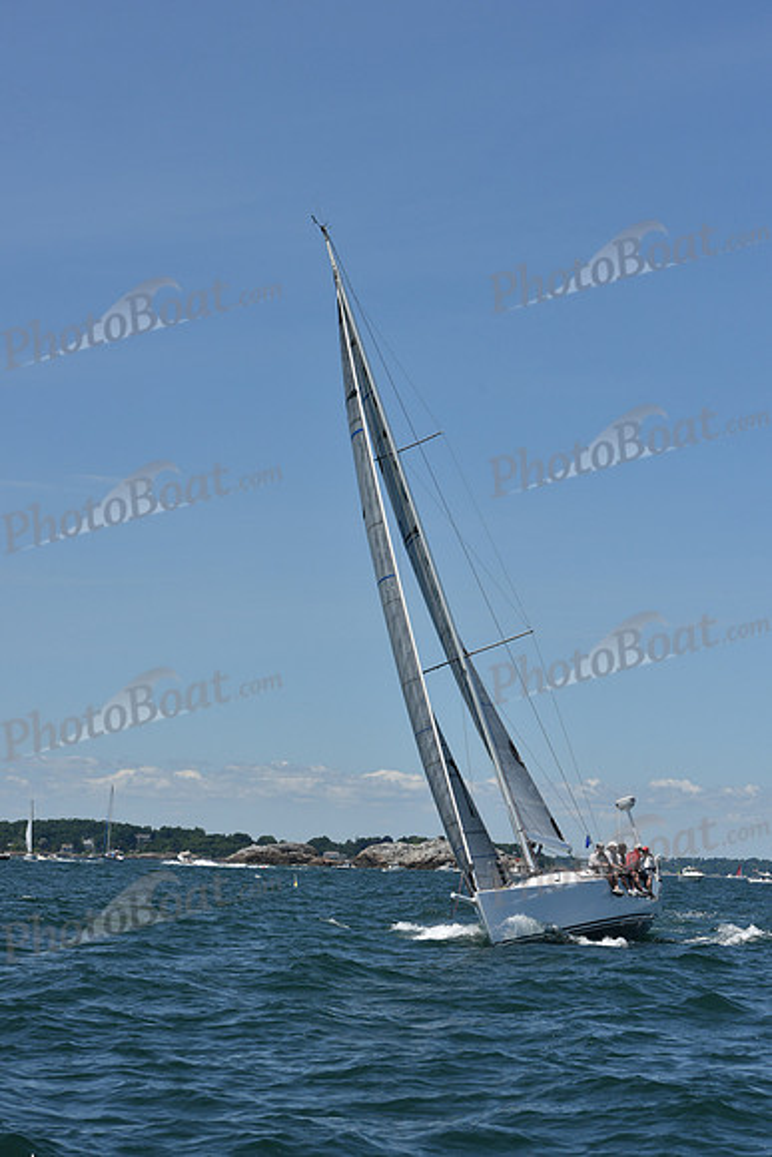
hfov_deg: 16.1
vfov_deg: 23.9
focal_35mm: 85
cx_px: 386
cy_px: 578
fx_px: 2732
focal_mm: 85
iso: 250
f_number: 10
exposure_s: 1/1000
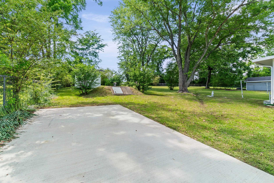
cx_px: 137
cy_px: 92
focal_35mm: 15
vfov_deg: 77.3
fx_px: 114
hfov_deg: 100.4
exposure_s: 1/80
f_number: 9
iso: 250
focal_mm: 10
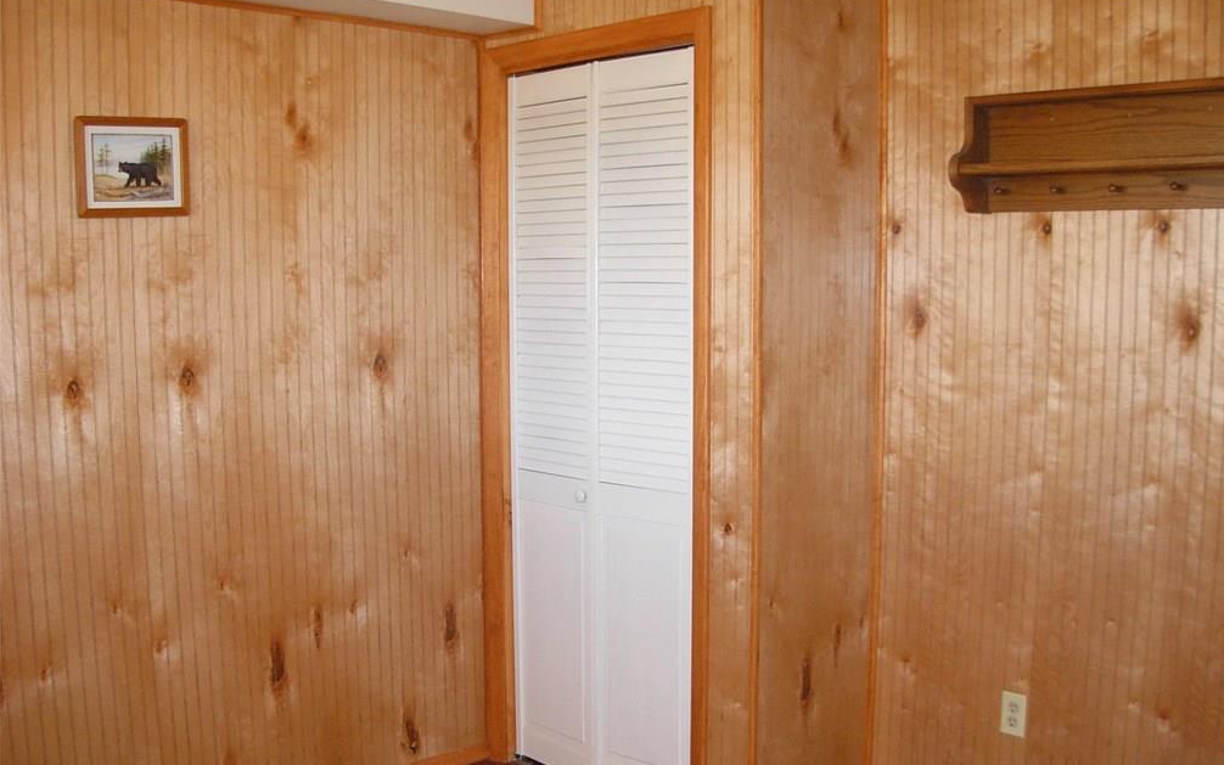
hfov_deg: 48.2
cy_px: 454
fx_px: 1368
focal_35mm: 41
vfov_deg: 31.2
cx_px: 622
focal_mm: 6.3
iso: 224
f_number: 2.9
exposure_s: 1/64
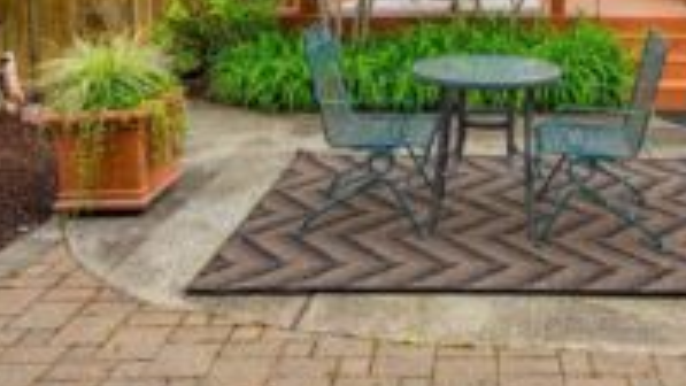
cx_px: 496
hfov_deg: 51.0
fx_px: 691
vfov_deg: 28.3
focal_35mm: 38
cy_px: -43
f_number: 7.1
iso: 80
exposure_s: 1/30
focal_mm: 18
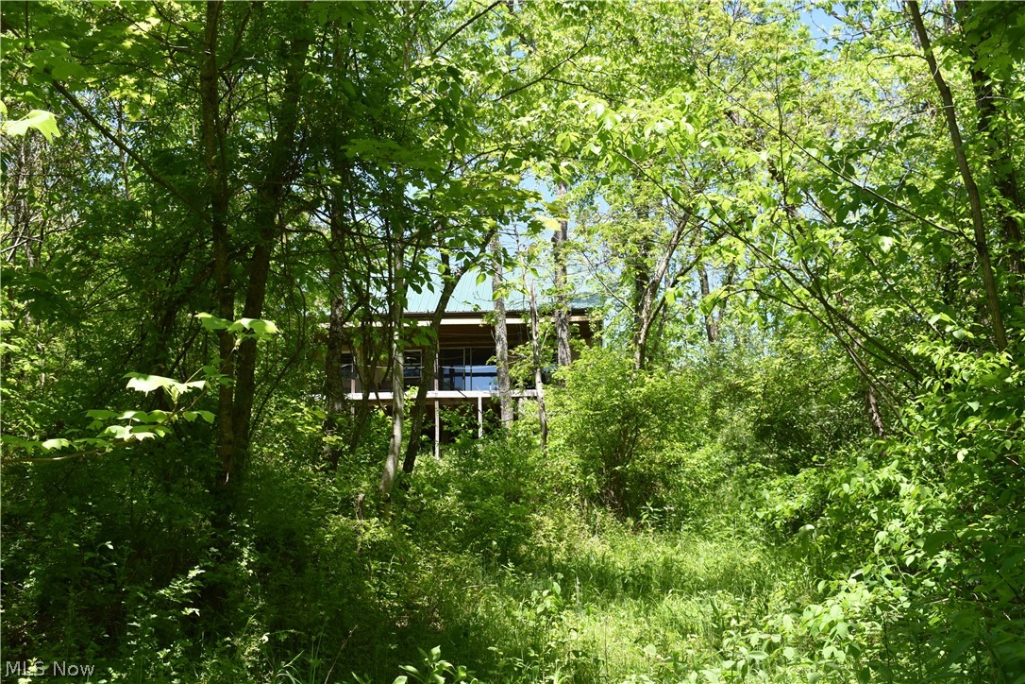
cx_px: 512
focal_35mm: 44
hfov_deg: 45.0
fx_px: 1238
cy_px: 342
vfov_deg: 30.8
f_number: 8
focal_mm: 29
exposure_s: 1/250
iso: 280
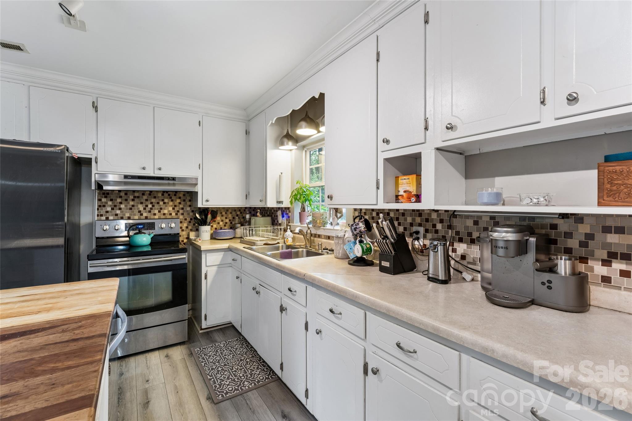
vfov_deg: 73.7
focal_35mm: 16
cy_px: 210
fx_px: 281
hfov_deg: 96.7
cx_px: 316
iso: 400
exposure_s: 1/2
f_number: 13
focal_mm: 16
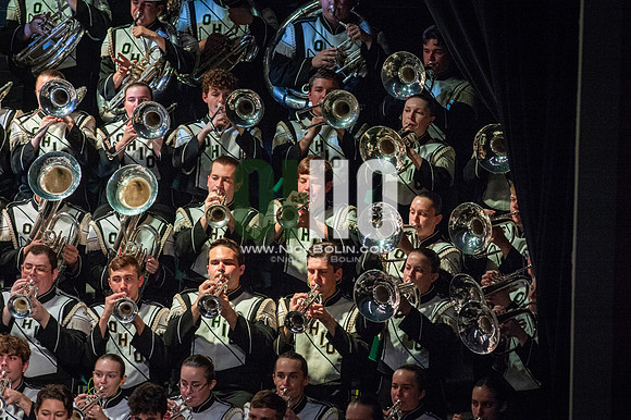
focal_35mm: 300
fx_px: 5255
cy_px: 210
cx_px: 316
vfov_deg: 4.6
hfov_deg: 6.9
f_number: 5.6
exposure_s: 1/400
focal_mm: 300
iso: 5000
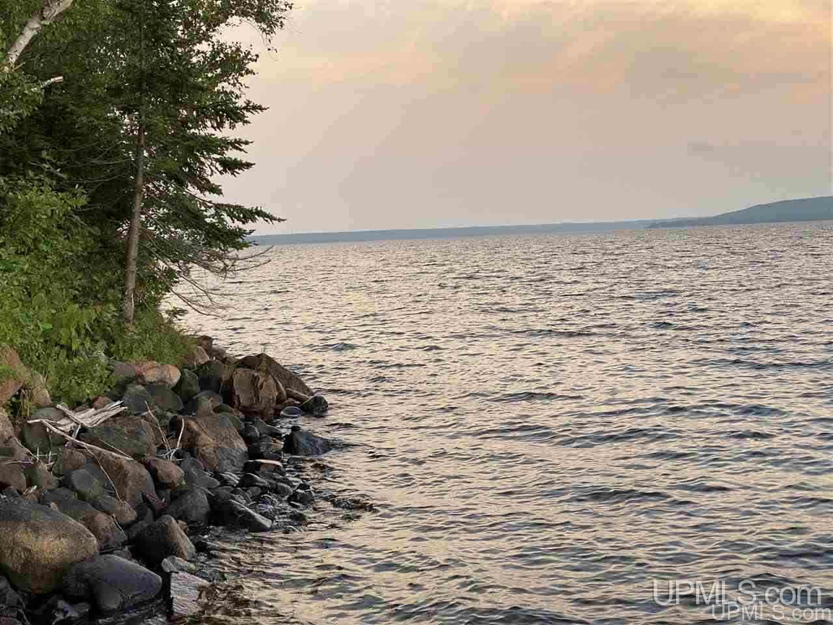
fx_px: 1251
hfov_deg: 36.8
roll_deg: +2.5
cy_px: 312
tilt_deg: -4.4
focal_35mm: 52
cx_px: 416
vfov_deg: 28.0
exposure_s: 1/122
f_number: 2
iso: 40
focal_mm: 6
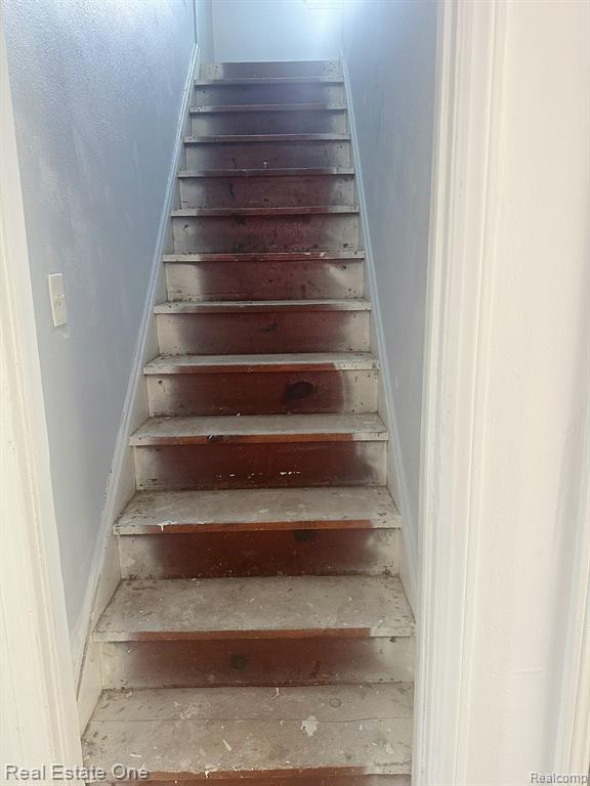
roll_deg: +1.0
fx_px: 545
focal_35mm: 24
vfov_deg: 71.6
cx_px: 295
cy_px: 393
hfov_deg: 56.8
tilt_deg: -9.7
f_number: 1.78
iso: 250
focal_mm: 6.86
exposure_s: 1/103
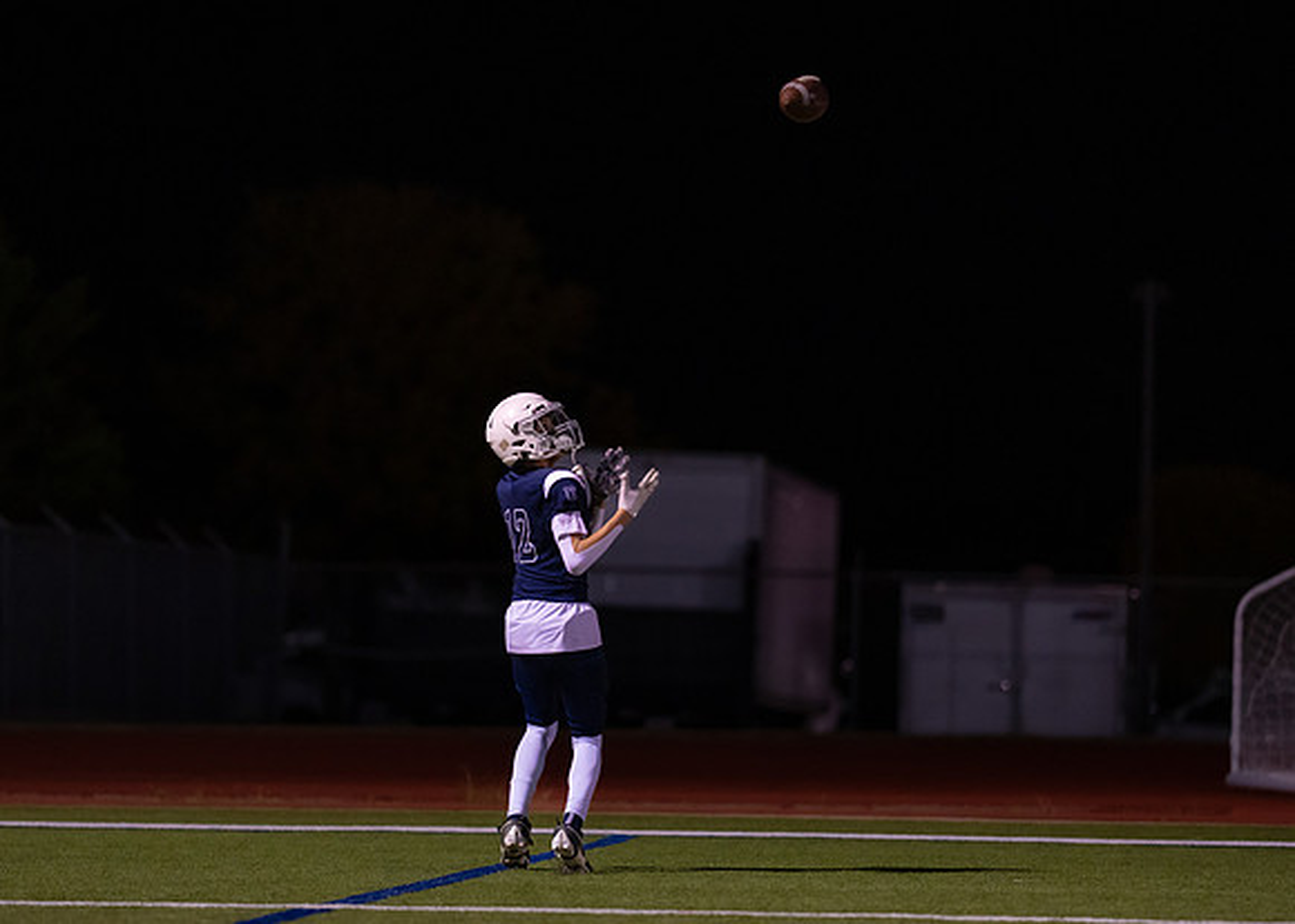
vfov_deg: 7.5
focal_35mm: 191
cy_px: 529
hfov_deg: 10.6
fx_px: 7009
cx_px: 575
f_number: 1.8
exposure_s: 1/1250
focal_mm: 135
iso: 2500
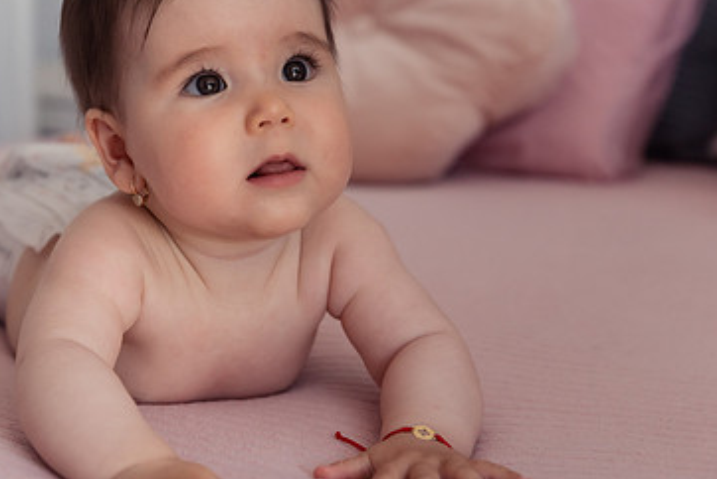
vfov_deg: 15.6
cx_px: 188
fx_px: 1754
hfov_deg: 22.9
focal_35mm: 88
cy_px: 197
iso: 800
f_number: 3.2
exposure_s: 1/250
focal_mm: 55
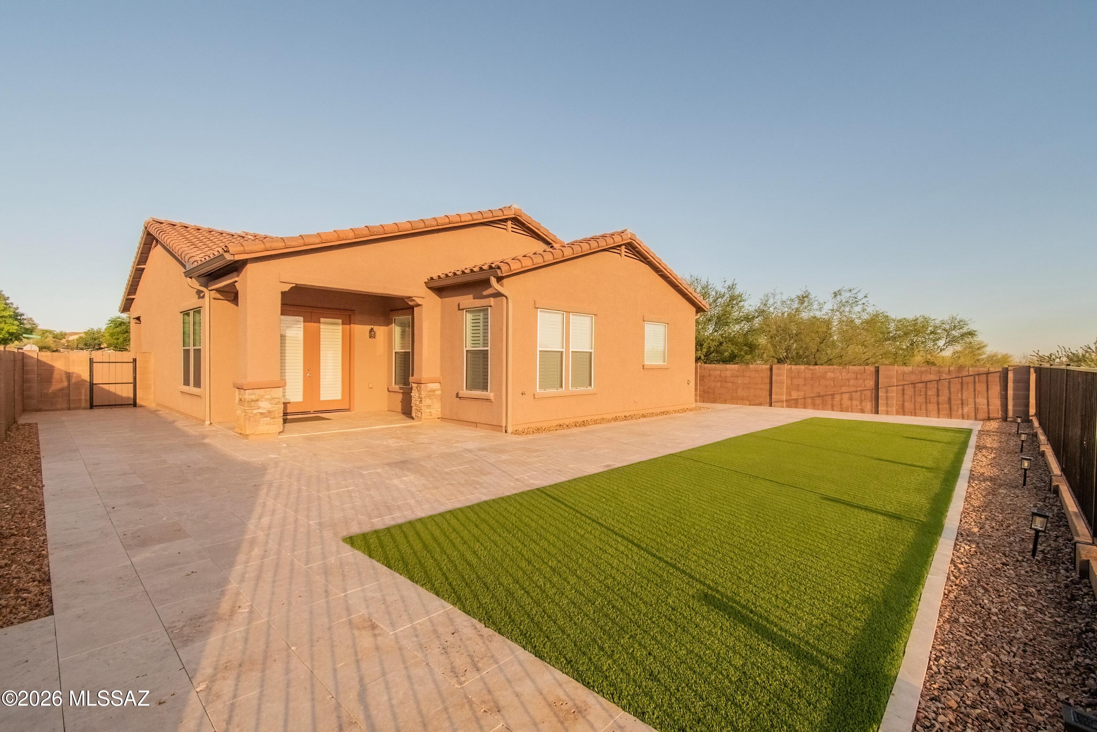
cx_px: 548
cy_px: 366
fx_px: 457
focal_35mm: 15
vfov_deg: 77.3
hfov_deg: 100.4
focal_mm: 10
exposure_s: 1/640
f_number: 10
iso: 1250
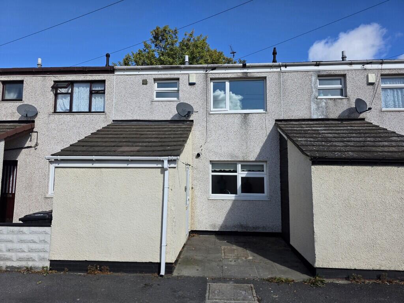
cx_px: 202
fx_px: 268
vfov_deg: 58.9
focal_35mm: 23
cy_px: 152
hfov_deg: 73.9
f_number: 1.7
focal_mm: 6.3
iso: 80
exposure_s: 1/10000
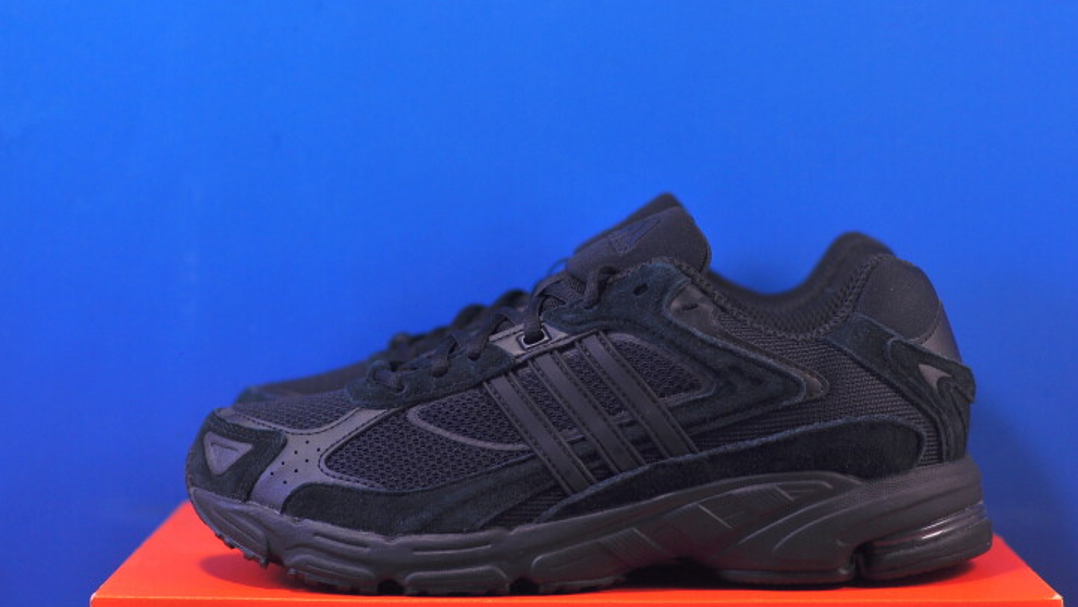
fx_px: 2487
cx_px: 580
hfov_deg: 24.4
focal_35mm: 87
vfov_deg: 13.9
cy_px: 291
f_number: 2.5
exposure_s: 1/320
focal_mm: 50
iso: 250
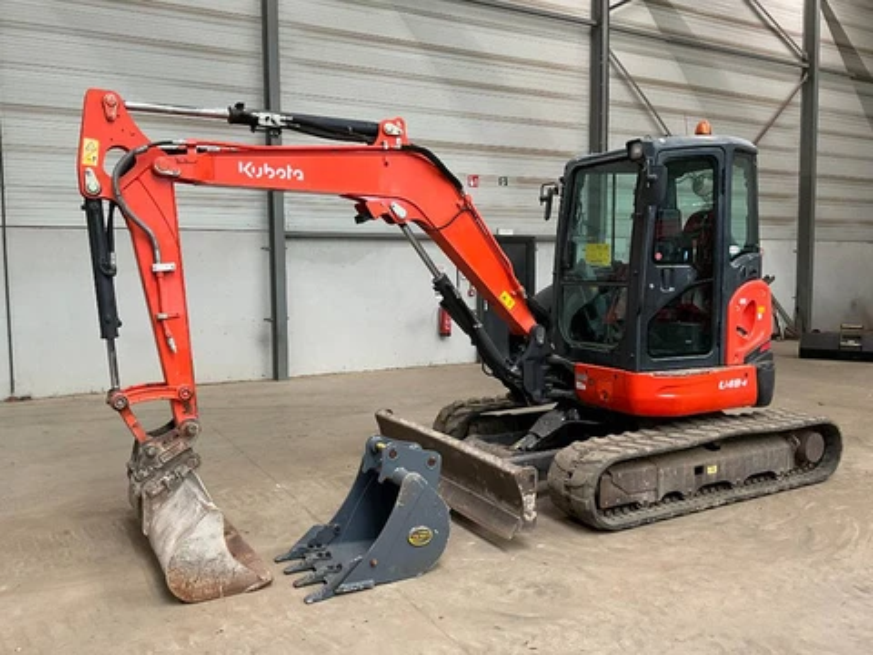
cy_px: 328
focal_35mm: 29
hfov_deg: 61.7
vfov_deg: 48.2
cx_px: 436
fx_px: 731
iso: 100
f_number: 1.8
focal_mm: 3
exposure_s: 1/60
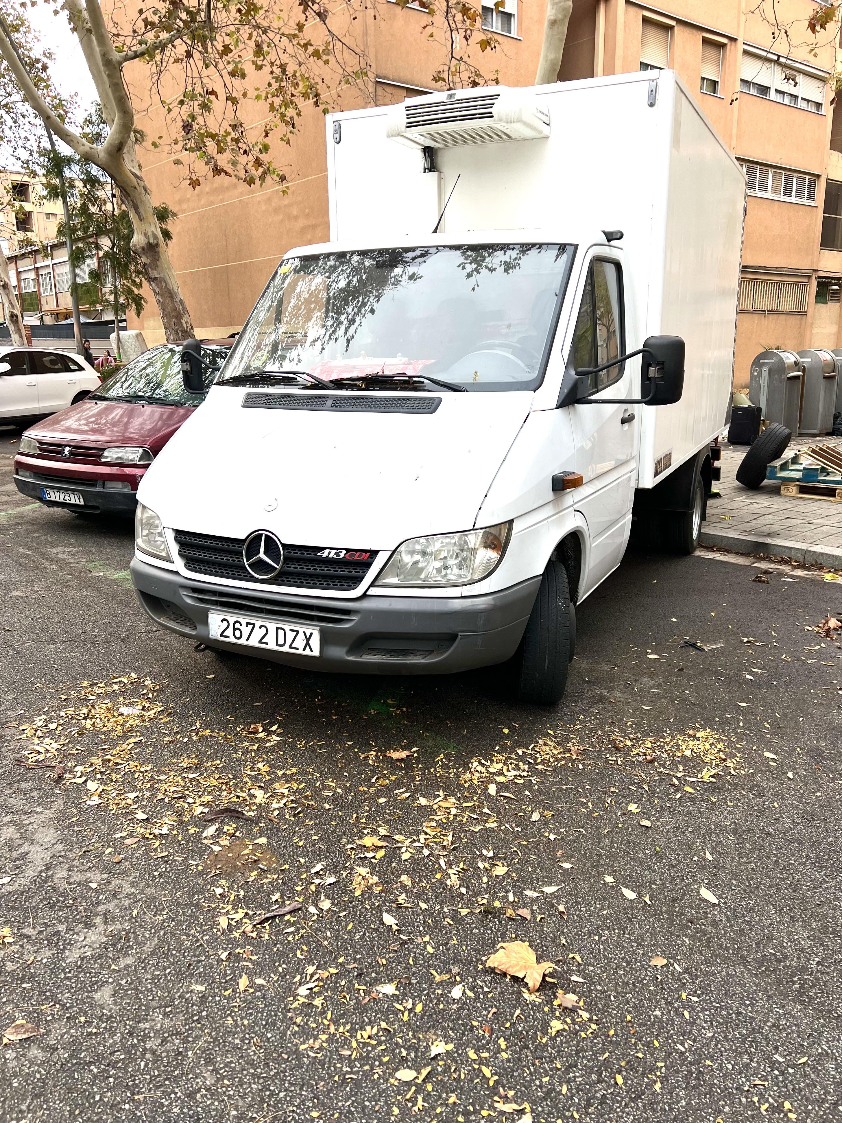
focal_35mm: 27
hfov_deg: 51.3
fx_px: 876
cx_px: 434
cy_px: 548
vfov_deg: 65.3
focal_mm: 5.7
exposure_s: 1/521
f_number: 1.5
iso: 50
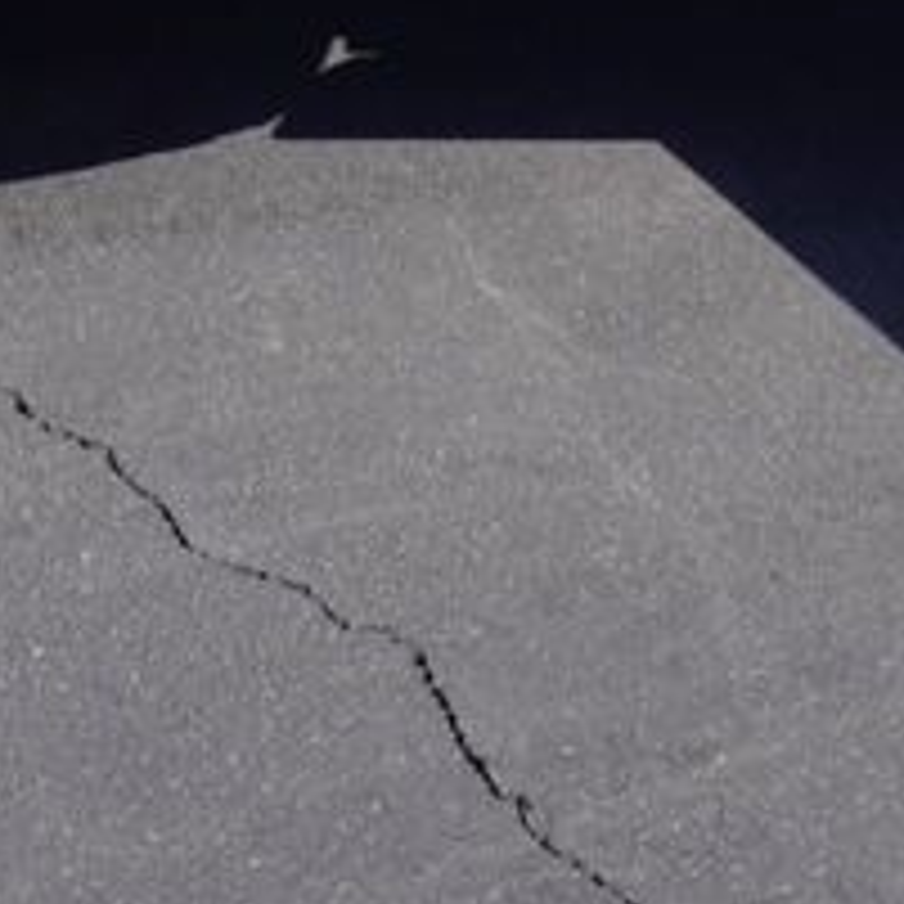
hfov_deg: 16.5
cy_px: -603
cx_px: 837
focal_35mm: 104
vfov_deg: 15.0
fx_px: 3073
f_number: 10
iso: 100
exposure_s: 1/160
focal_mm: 16
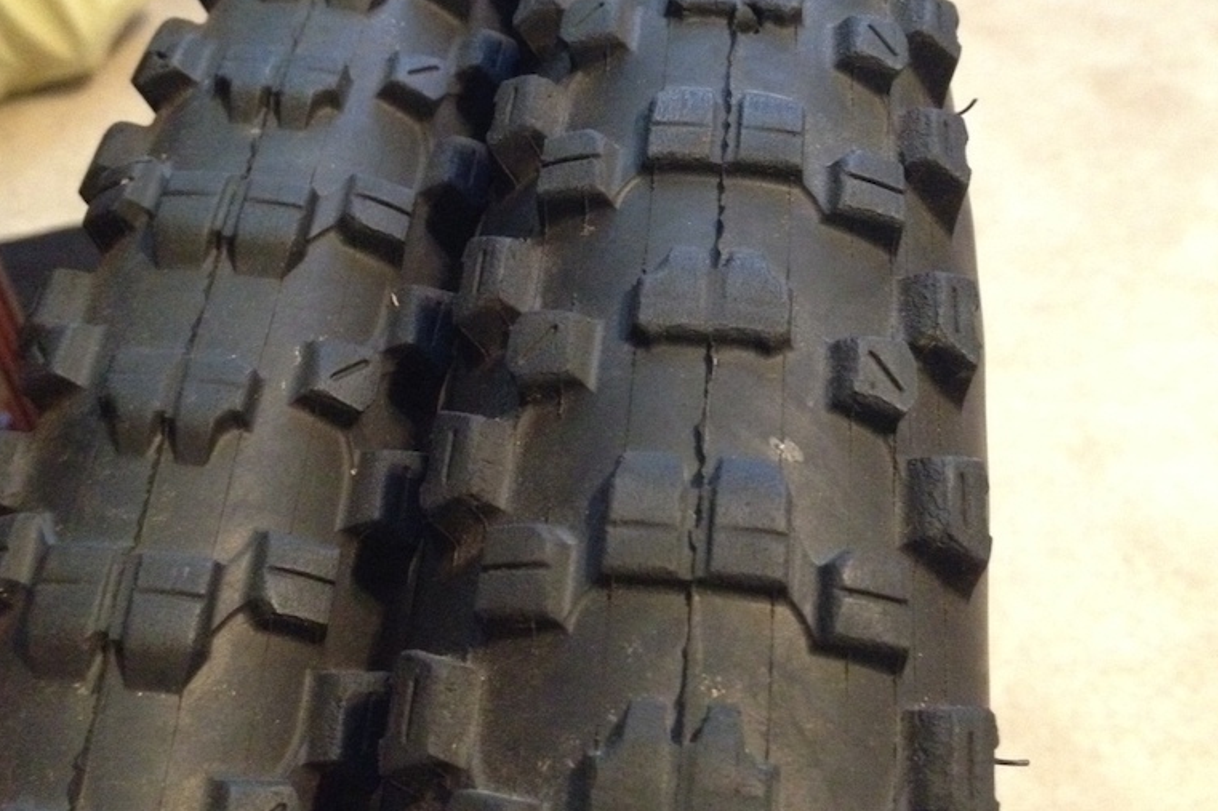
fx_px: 1657
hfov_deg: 40.4
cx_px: 605
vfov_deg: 27.3
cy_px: 250
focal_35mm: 49
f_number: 2.4
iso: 640
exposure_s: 1/15
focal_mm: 4.28
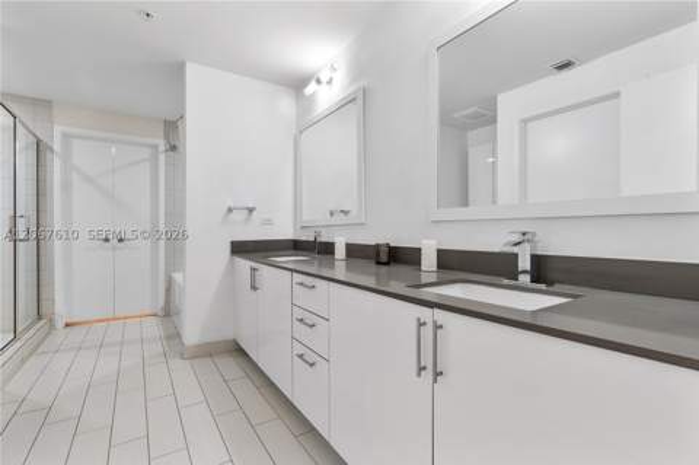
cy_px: 232
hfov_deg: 93.3
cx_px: 350
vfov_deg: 70.3
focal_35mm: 17
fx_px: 330
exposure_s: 1/13
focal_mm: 17
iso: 640
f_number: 8
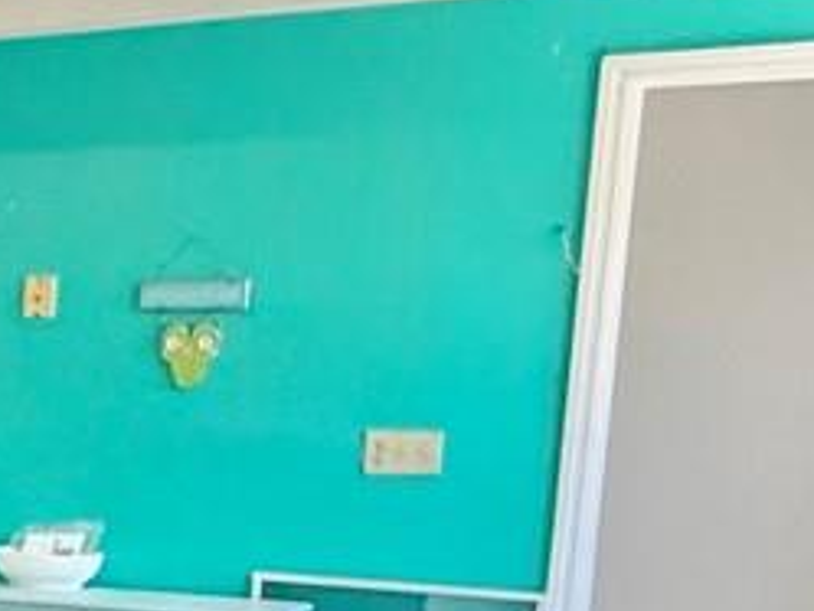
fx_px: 2117
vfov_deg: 16.1
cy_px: 604
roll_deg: -1.1
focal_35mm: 90
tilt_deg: -6.4
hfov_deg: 14.6
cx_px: -1115
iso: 250
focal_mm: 2.22
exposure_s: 1/120
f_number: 2.2
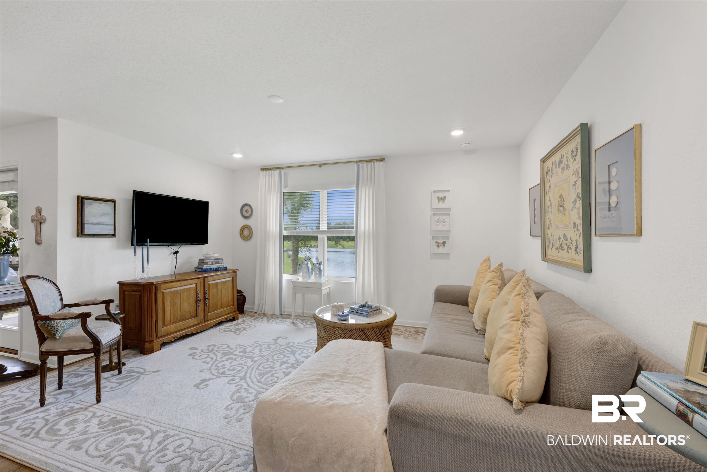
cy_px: 236
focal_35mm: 15
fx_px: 295
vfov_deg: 77.3
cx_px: 354
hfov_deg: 100.4
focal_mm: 15
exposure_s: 1/20
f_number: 11
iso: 400
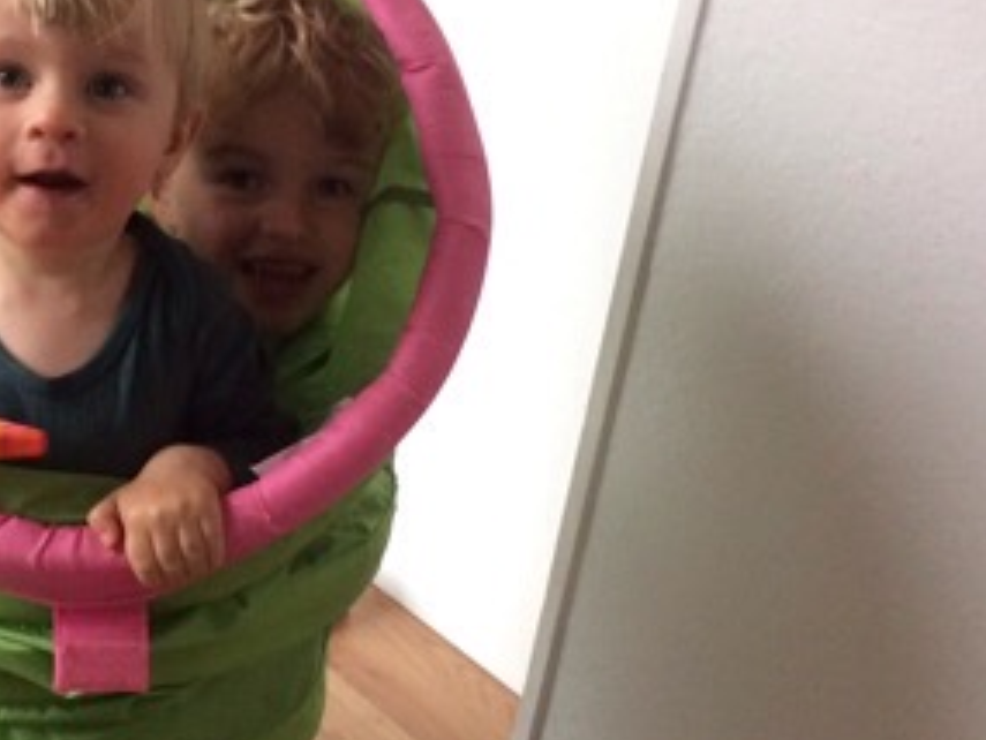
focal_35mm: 61
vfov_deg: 24.0
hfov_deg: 30.6
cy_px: 353
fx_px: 1738
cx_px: 145
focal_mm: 4.15
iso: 80
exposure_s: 1/33
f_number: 2.2
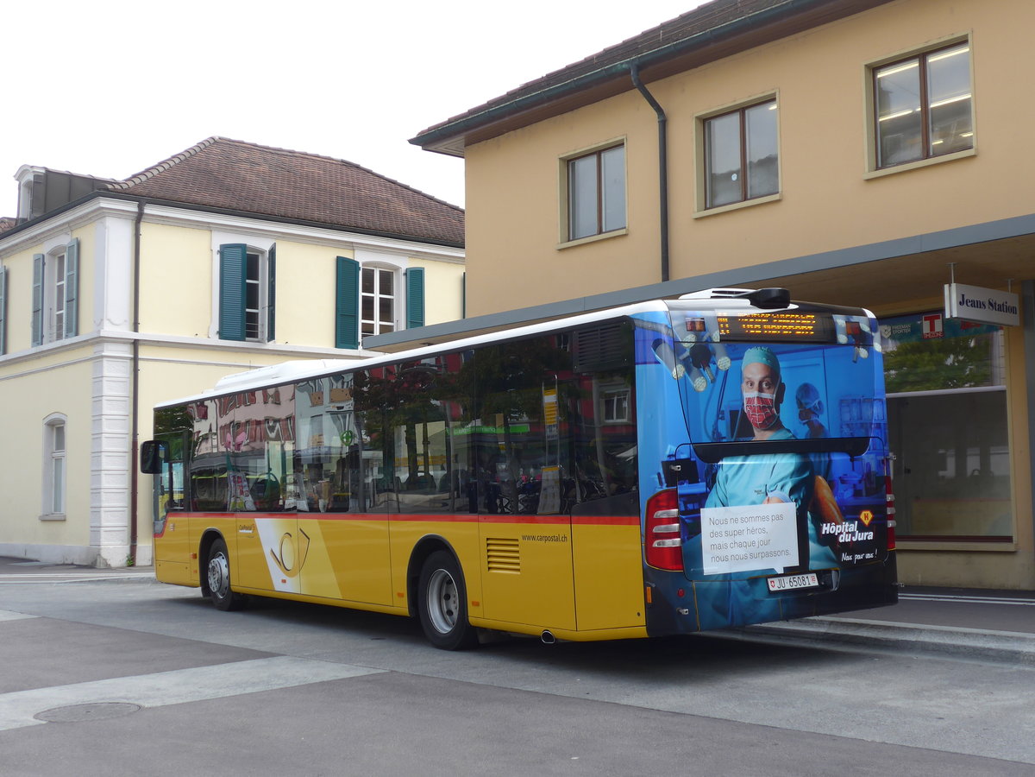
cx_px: 518
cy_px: 388
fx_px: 1375
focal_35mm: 46
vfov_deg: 31.5
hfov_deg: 41.2
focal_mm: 9.5
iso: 80
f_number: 3
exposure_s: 1/500
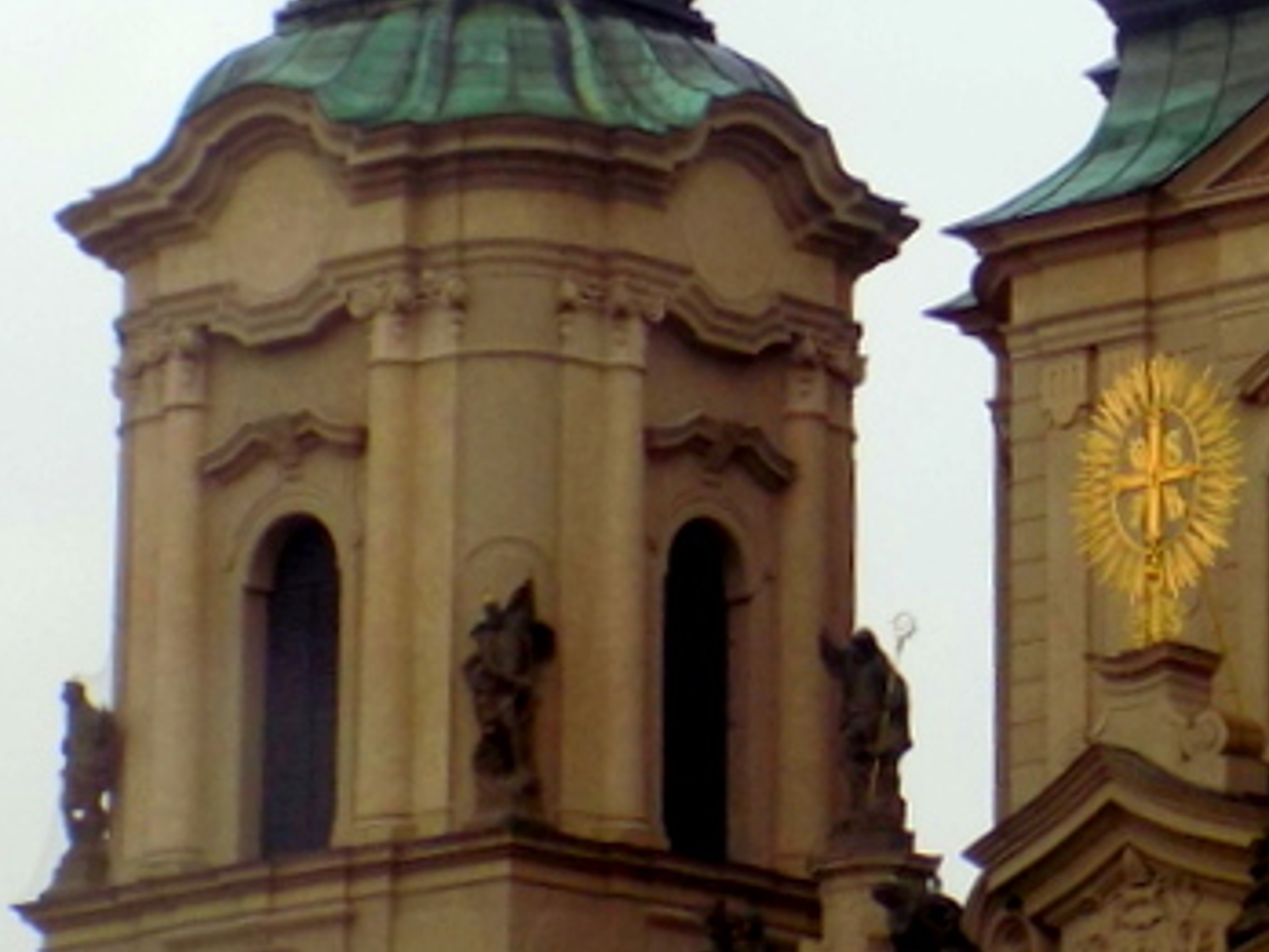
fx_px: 8102
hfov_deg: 8.9
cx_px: 1225
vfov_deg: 6.7
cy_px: 67
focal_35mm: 221
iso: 80
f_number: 4.2
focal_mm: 12.5
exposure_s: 1/400
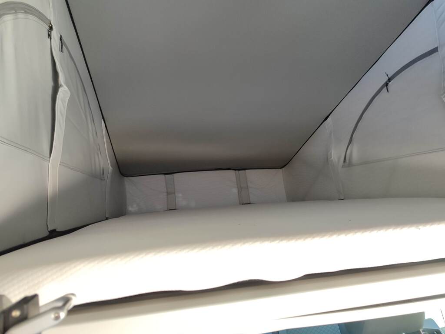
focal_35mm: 25
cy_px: 167
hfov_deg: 69.4
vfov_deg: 54.9
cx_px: 222
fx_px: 321
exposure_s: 1/20
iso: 212
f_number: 1.89
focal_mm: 5.95
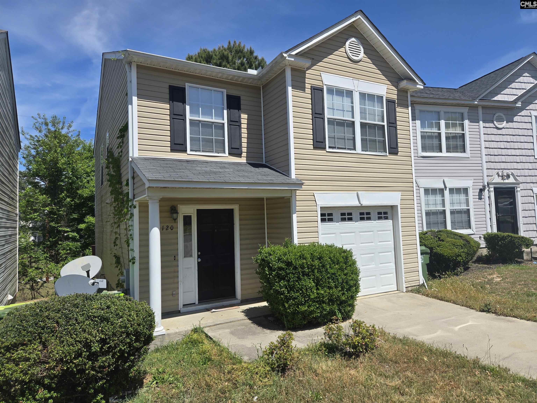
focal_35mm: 23
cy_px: 202
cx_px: 268
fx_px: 357
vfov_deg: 58.9
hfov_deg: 73.9
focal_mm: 5.4
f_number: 1.8
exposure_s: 1/2921
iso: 32
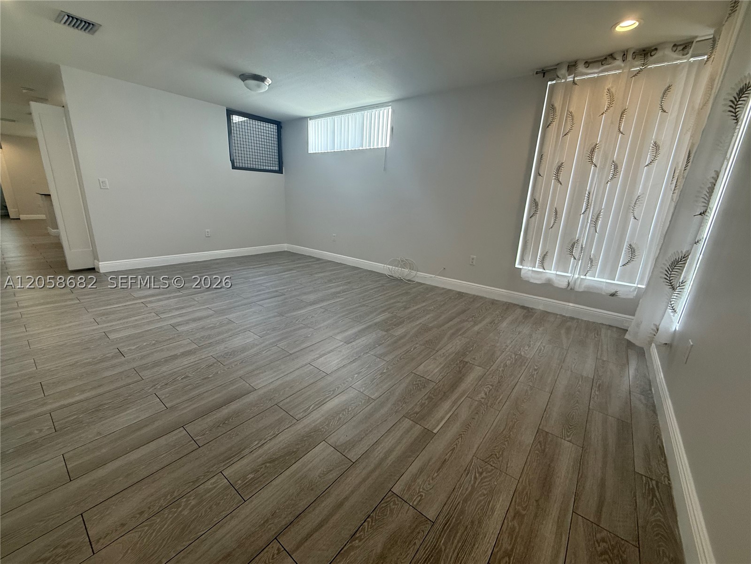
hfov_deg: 102.1
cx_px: 376
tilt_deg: -15.4
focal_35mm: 14
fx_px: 304
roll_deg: -2.4
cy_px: 282
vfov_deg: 85.7
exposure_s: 1/120
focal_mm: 2.22
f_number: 2.2
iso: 160
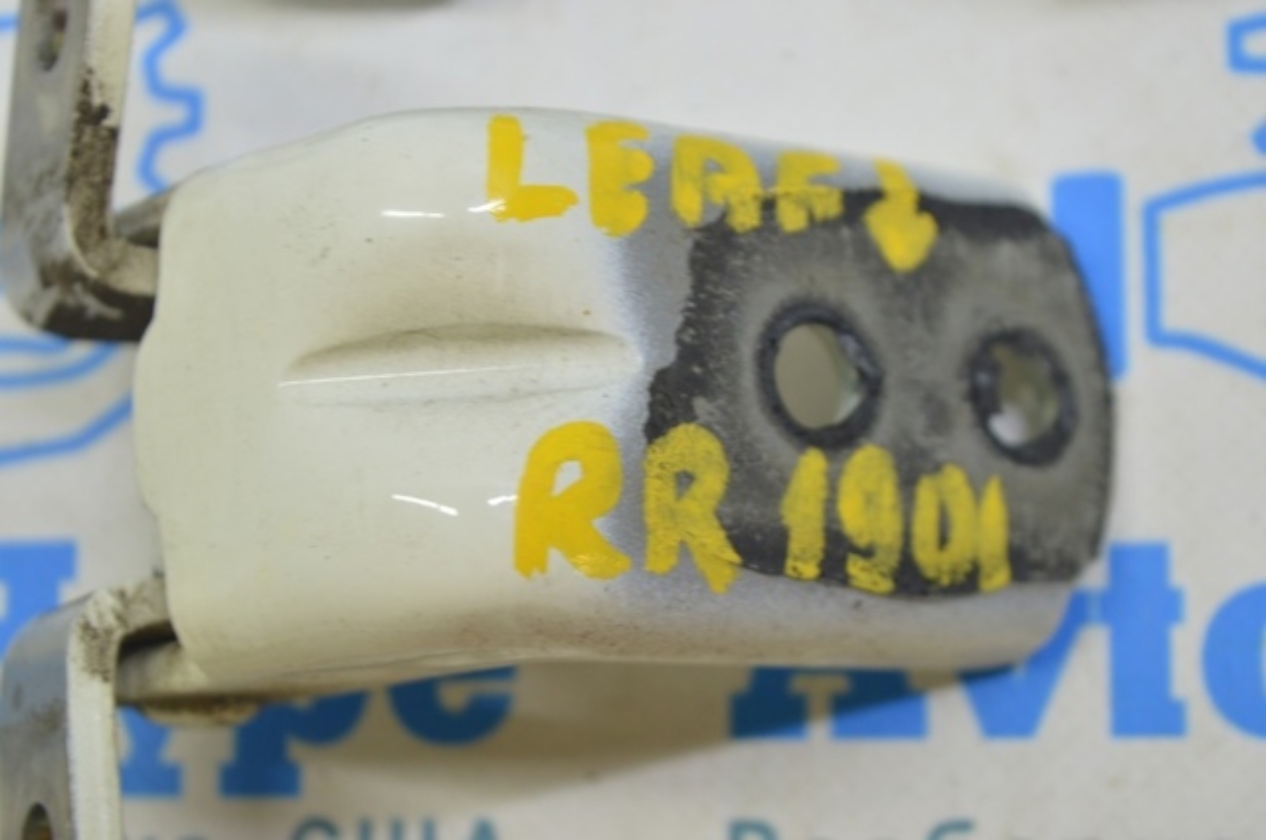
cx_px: 633
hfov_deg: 24.6
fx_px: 2898
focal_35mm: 82
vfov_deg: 16.5
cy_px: 420
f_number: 5.6
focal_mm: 55
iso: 400
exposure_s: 1/20
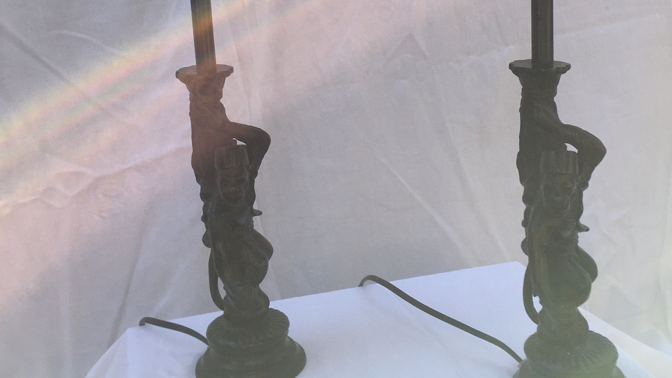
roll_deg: +3.3
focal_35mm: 52
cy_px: -9
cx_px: 342
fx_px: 927
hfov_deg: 39.9
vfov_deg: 22.1
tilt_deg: -7.2
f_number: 2.2
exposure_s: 1/490
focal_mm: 4.15
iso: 25
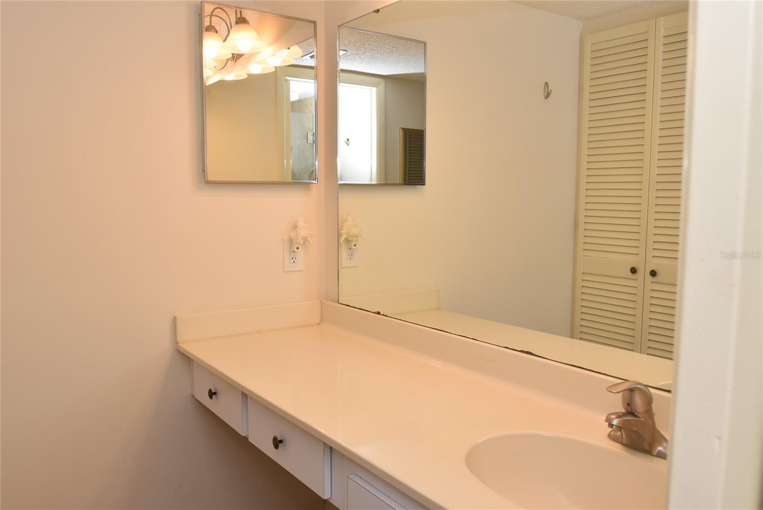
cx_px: 382
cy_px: 255
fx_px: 604
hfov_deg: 64.5
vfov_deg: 45.7
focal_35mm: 28
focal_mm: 19
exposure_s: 1/125
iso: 400
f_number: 5.6
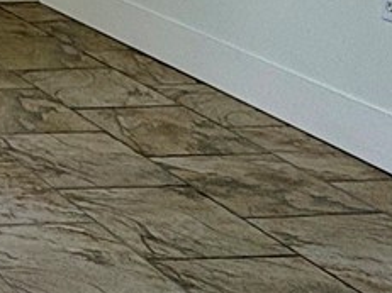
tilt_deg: -0.9
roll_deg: +1.0
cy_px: -263
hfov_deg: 14.6
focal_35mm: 97
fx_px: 1098
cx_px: -501
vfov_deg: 13.4
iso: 64
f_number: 2.2
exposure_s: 1/327
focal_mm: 2.22
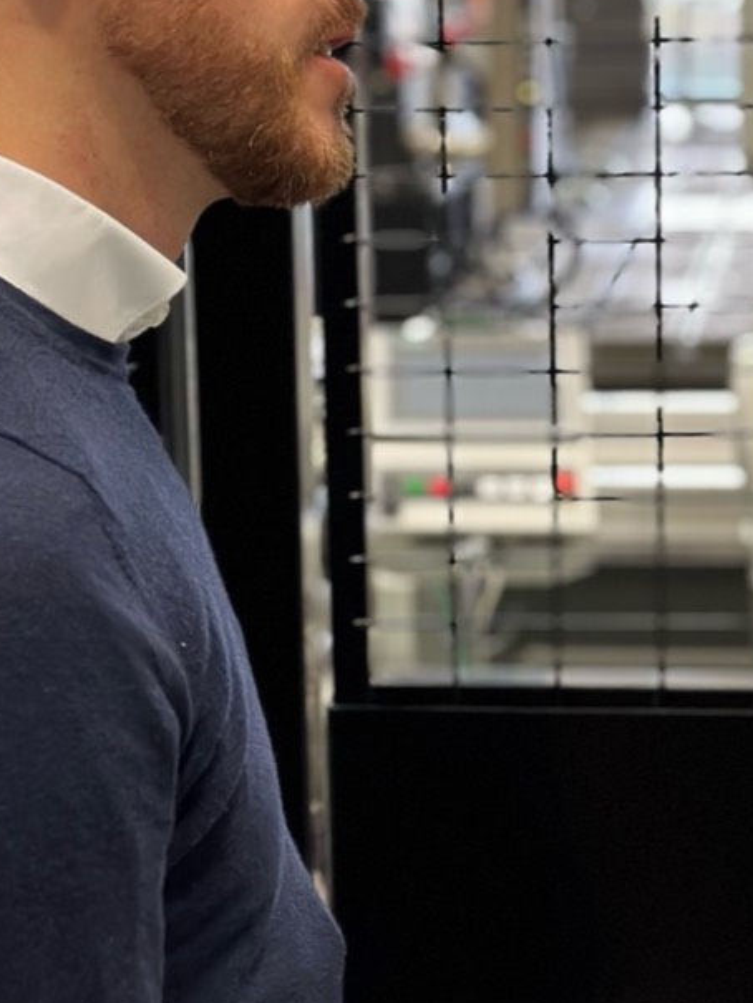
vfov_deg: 17.7
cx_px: 553
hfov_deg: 13.3
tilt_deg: -10.8
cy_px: 449
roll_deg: +0.5
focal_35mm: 111
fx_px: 3218
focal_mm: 6.86
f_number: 1.78
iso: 250
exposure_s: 1/50
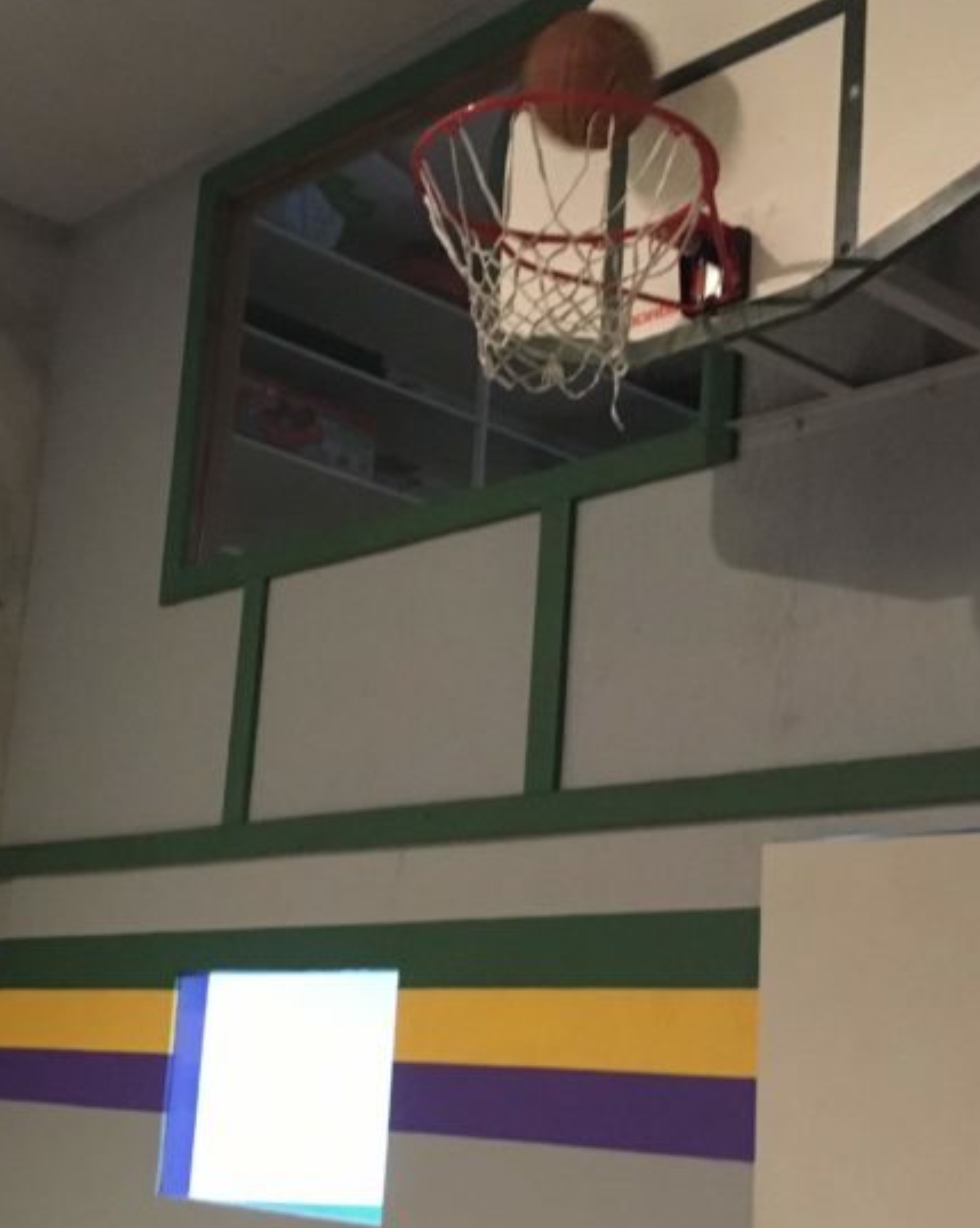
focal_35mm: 54
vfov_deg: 34.7
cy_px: 734
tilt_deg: +8.6
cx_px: 377
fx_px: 1959
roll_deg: -3.4
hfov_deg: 28.0
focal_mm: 4.15
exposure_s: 1/15
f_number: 2.2
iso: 320
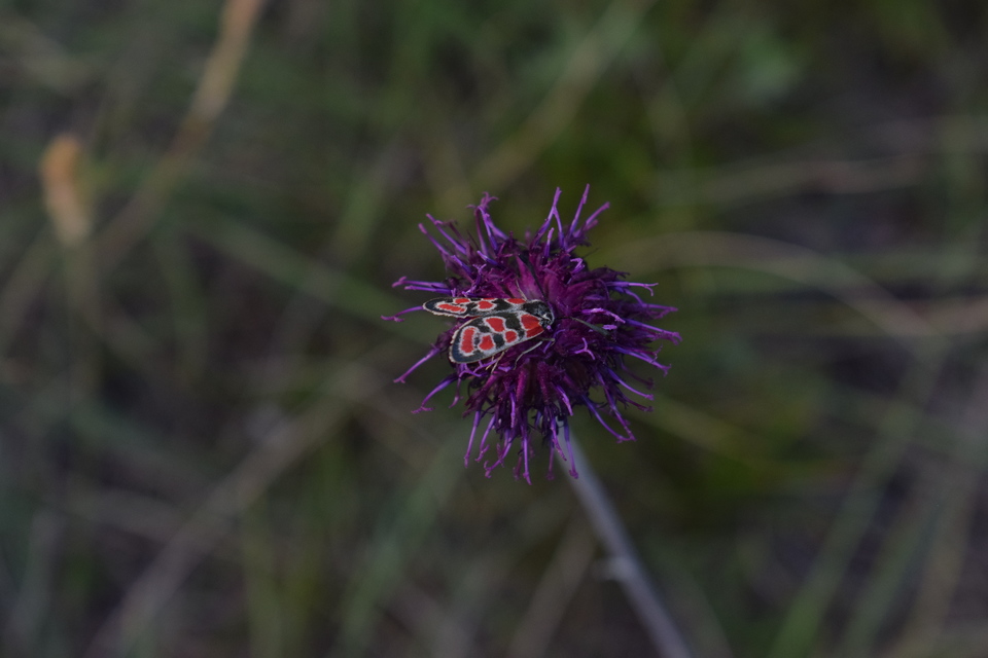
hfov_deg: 24.6
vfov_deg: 16.6
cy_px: 329
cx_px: 494
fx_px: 2264
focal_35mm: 82
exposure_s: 1/800
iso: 800
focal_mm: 55
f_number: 7.1
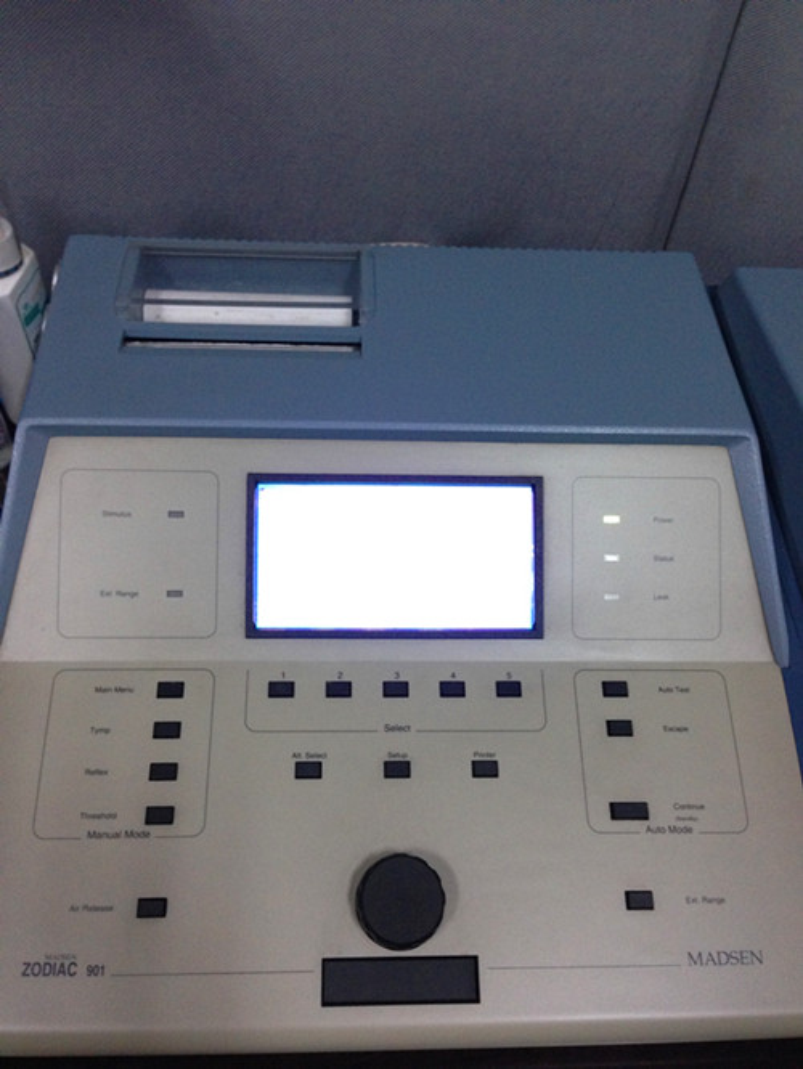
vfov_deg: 55.3
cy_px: 534
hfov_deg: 43.0
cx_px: 402
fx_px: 1020
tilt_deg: -51.9
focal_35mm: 33
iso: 250
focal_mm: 4.12
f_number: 2.4
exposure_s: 1/20
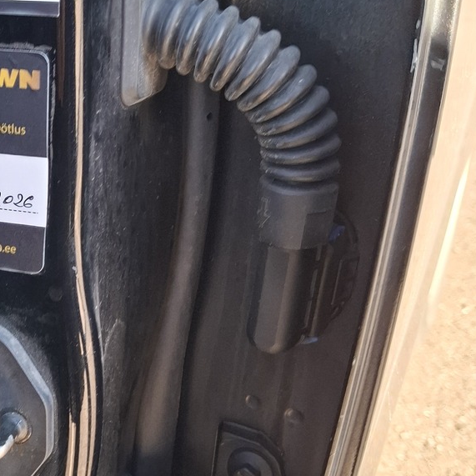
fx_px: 887
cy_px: 289
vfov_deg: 30.0
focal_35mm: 57
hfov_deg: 28.0
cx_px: -15
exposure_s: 1/100
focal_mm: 5.54
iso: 80
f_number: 1.8
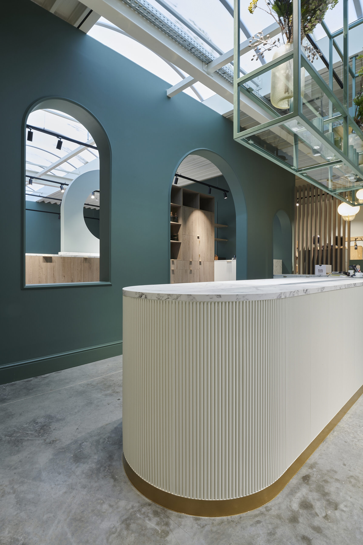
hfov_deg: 64.6
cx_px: 182
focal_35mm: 19
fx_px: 287
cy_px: 272
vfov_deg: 86.9
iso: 100
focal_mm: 19
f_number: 16
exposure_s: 1.6
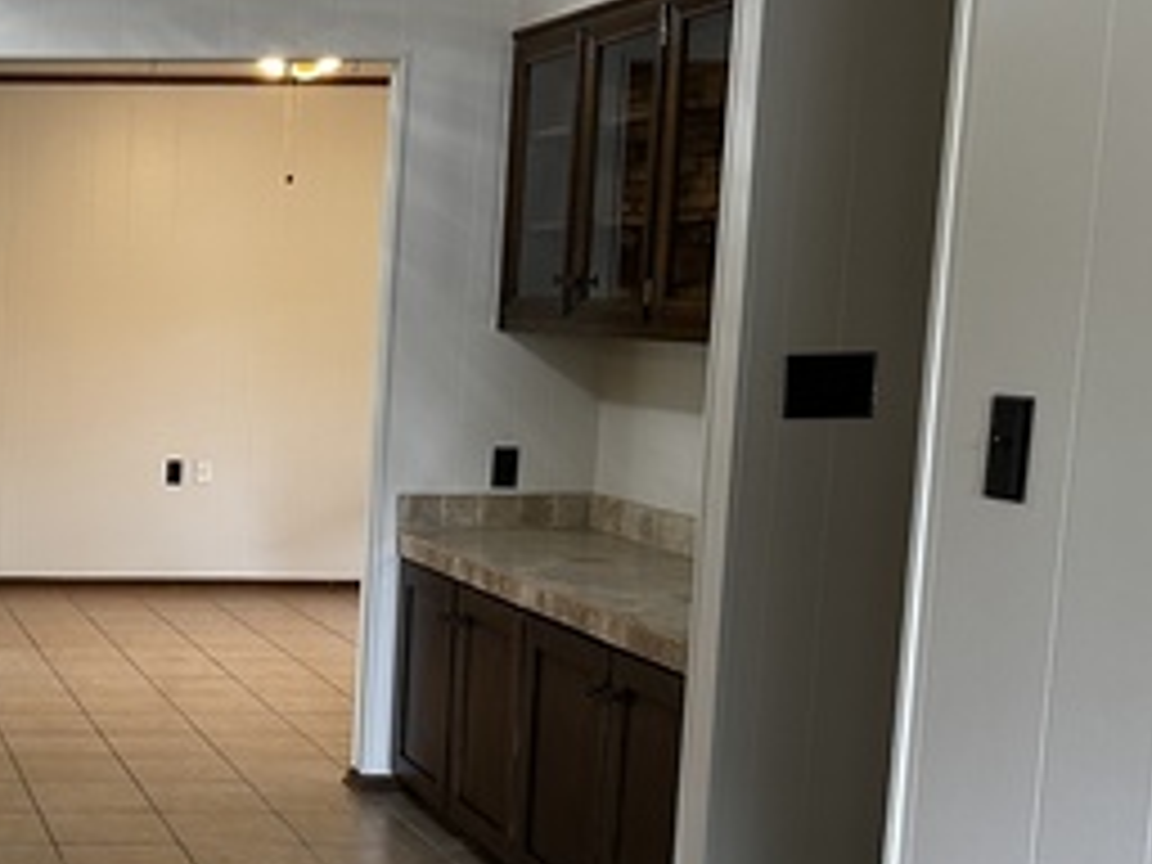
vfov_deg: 24.3
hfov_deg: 28.9
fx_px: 1997
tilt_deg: -6.2
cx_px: -144
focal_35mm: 60
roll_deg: -0.1
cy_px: 567
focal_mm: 6.86
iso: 200
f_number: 1.78
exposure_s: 1/60
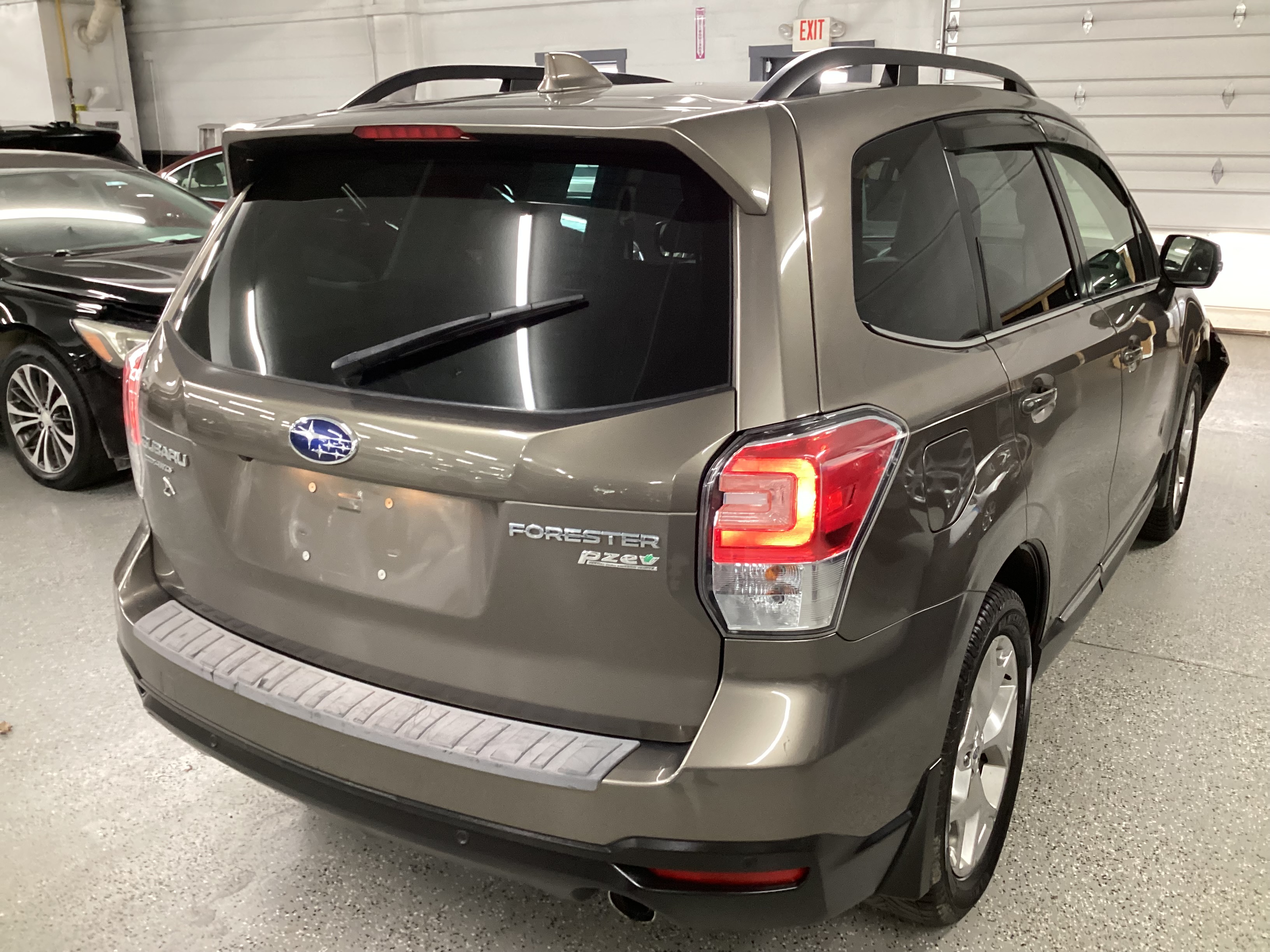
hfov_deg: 58.4
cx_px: 635
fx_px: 1137
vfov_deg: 45.4
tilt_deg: -17.7
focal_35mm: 31
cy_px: 476
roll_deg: -0.3
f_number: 2.4
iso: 320
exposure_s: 1/40
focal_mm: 3.3
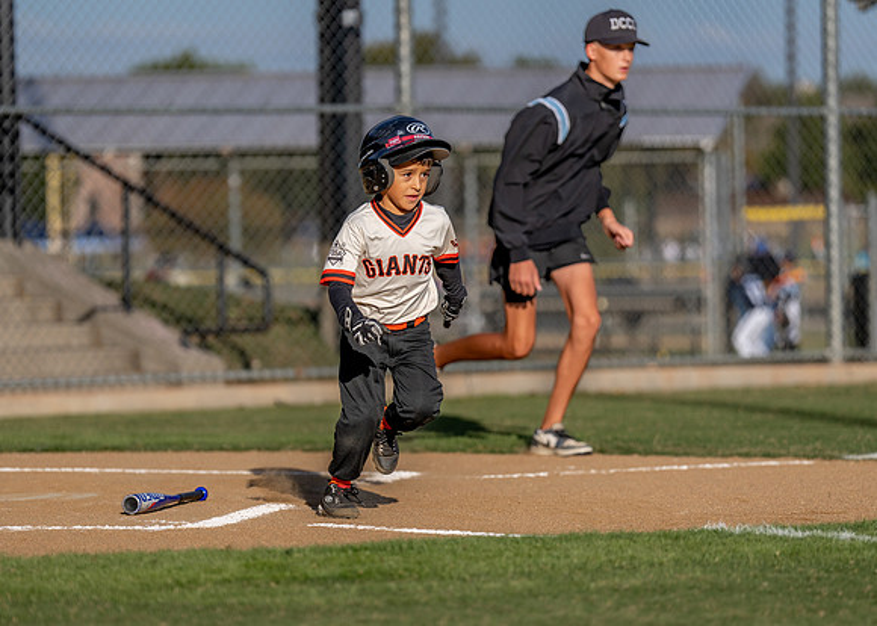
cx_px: 394
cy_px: 365
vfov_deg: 7.6
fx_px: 4684
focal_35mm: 188
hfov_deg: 10.7
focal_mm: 154
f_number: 2.8
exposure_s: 1/2500
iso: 100
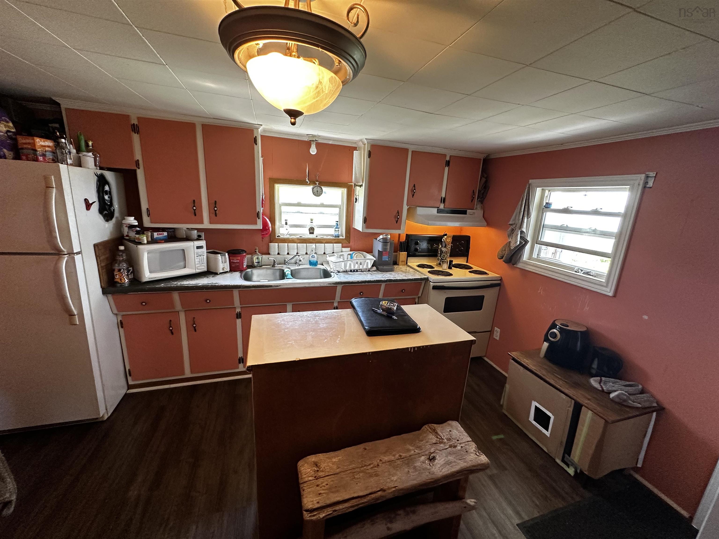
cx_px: 360
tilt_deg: -13.9
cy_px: 270
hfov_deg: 102.1
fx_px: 291
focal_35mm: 14
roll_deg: -2.7
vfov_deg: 85.7
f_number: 2.2
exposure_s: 1/120
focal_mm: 2.22
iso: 250
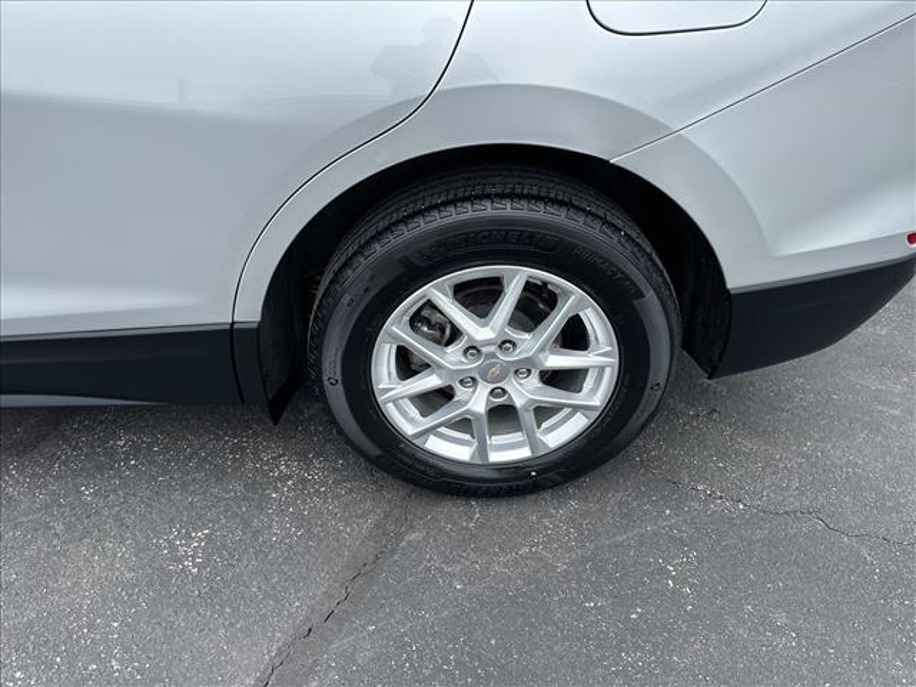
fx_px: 635
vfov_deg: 56.8
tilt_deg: -36.6
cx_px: 458
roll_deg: +6.0
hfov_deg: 71.6
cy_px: 344
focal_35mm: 24
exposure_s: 1/1029
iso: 80
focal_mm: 6.86
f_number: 1.78
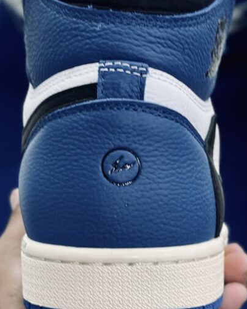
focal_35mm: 87
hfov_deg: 17.6
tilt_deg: -58.1
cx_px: 126
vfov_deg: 22.0
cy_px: 153
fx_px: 795
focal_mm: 6.86
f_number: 1.78
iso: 80
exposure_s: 1/100
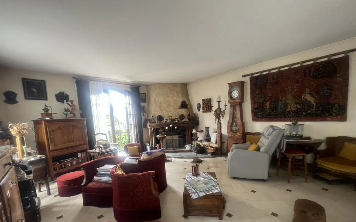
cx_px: 179
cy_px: 134
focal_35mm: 14
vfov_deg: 77.7
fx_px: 136
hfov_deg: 105.3
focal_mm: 1.57
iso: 200
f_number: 1.8
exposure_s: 1/99
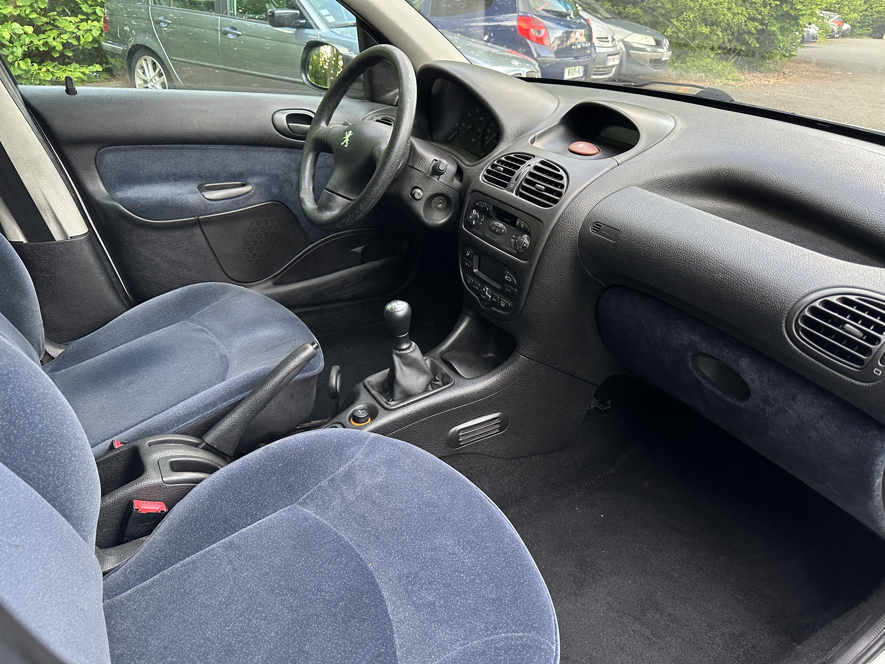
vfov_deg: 56.8
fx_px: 614
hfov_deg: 71.6
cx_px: 442
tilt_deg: -26.5
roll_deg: -1.9
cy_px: 332
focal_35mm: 24
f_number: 1.78
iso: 250
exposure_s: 1/112
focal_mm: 6.86
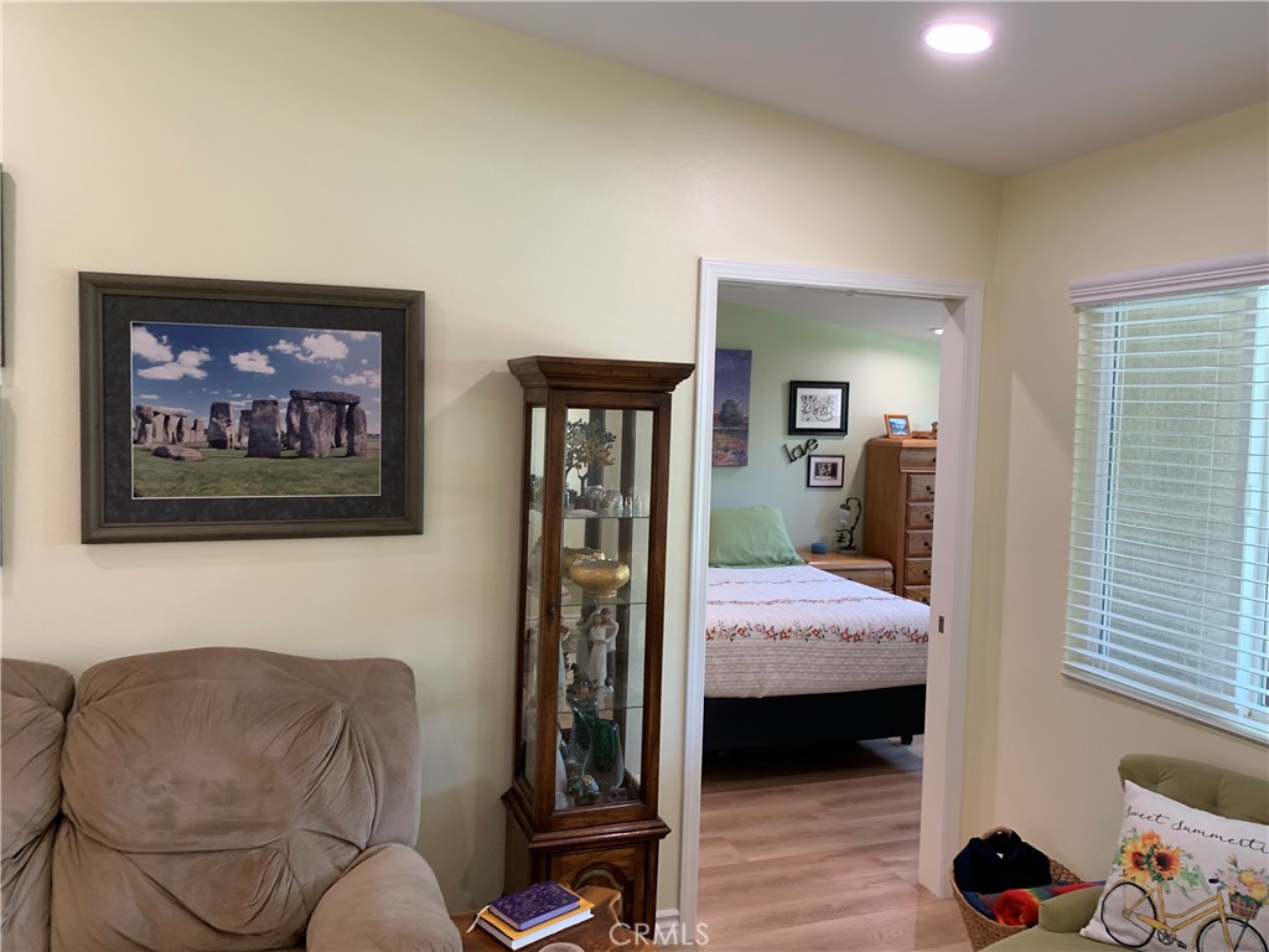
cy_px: 476
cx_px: 634
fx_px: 953
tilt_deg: -5.6
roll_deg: -0.6
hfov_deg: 67.3
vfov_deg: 53.1
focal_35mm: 26
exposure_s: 1/60
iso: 80
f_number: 1.8
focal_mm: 4.25
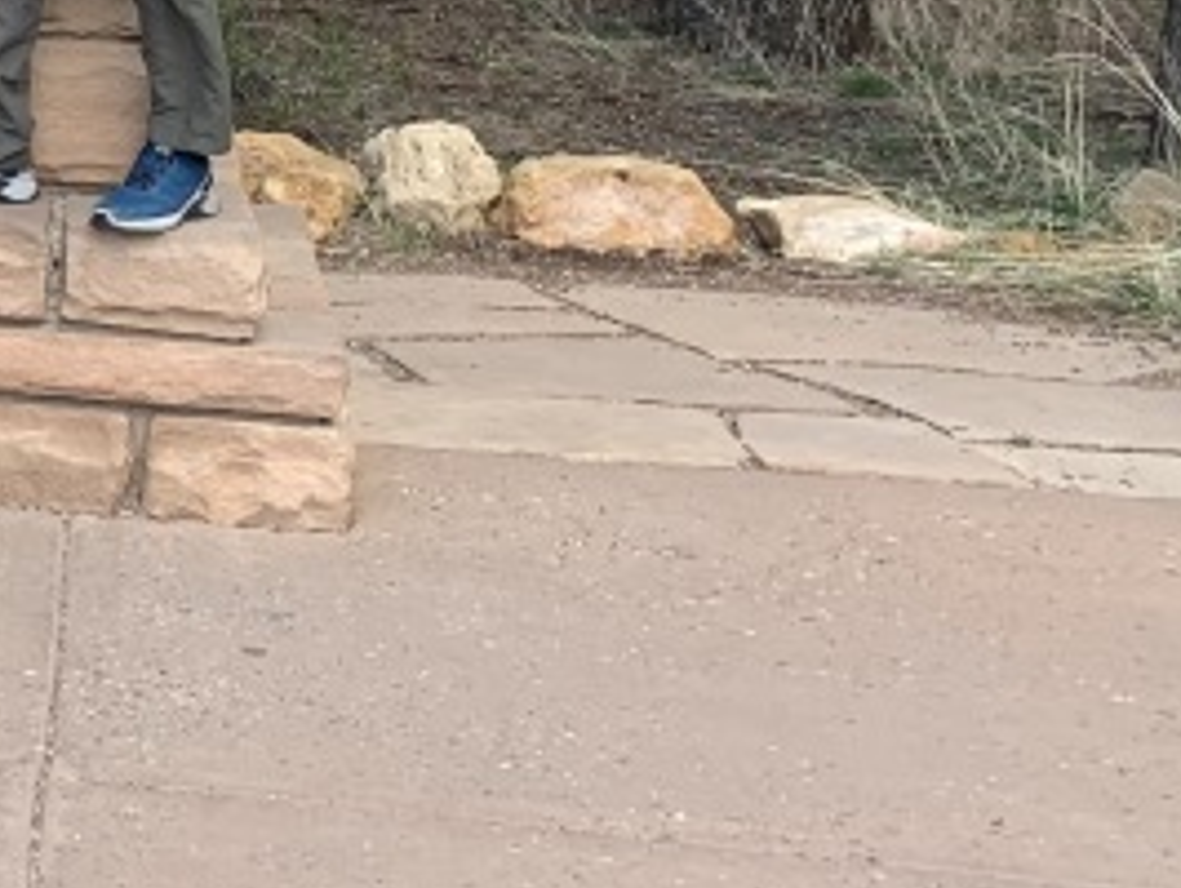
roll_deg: +0.5
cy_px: -151
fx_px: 3415
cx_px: -879
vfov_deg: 14.4
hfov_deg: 16.7
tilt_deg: -4.6
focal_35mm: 100
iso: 25
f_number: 1.8
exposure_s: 1/412
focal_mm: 4.25
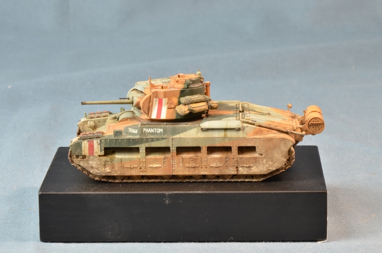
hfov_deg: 13.1
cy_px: 126
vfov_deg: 8.7
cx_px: 191
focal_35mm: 158
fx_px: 1668
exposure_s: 1/1.3
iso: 200
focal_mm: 105
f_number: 20
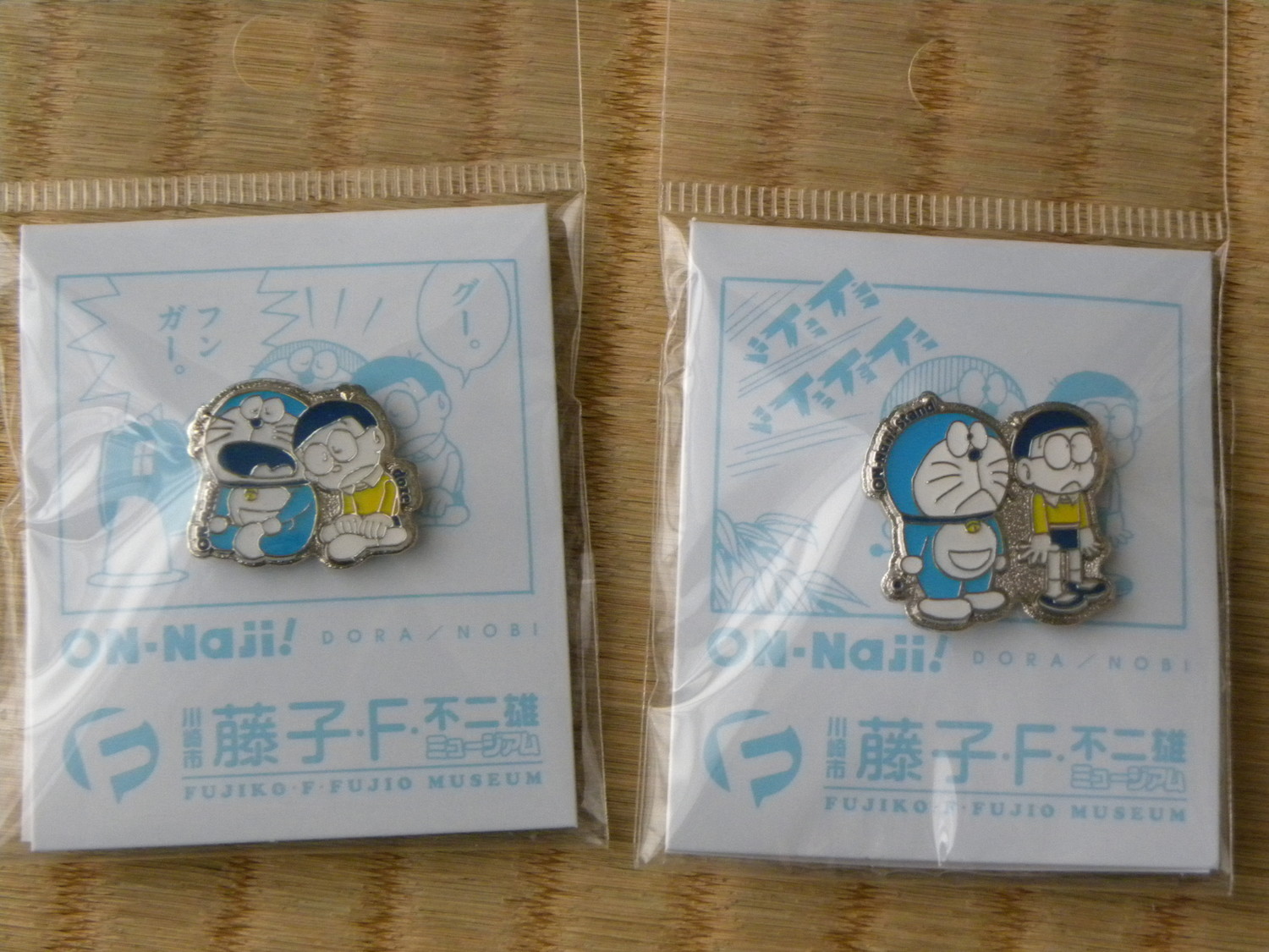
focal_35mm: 85
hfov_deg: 23.0
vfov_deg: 17.4
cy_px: 476
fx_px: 3116
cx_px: 634
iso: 400
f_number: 4
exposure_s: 1/46
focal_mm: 15.1
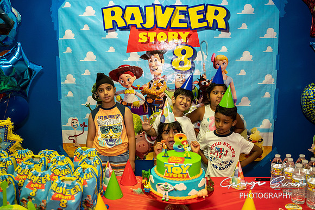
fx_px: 245
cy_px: 105
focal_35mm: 28
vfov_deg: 46.4
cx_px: 158
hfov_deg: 65.5
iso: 2000
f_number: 2.8
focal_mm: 28
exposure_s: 1/200
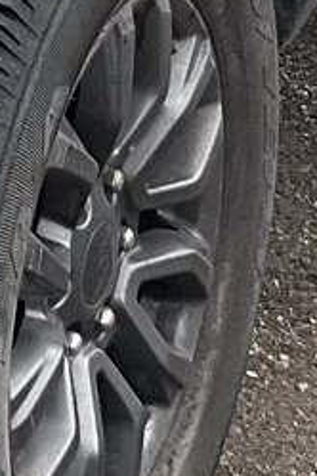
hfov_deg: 5.5
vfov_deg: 8.3
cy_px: -300
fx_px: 3196
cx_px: -349
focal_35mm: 242
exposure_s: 1/425
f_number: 1.8
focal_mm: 3
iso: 25
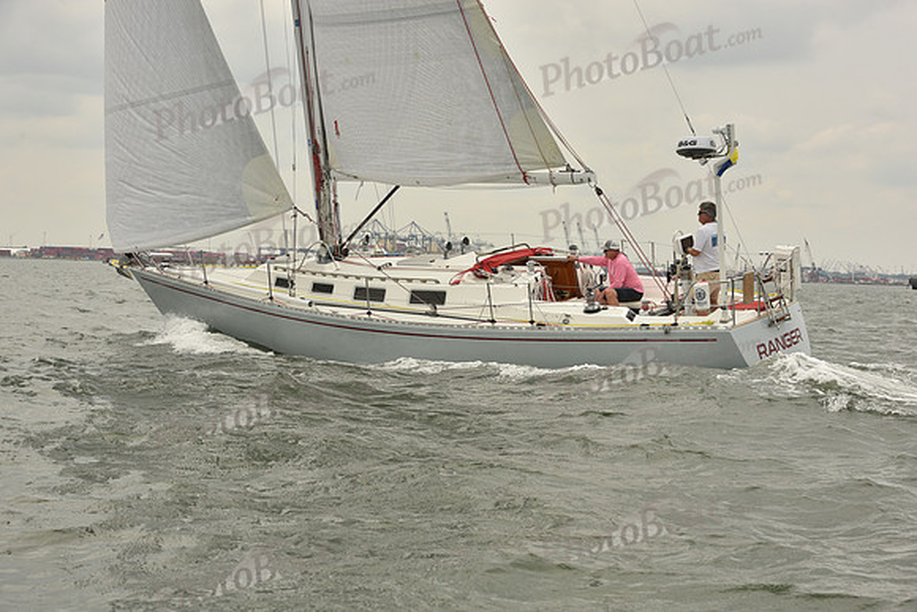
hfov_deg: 28.8
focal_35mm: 70
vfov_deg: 19.5
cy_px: 306
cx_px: 458
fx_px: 1783
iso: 250
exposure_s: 1/640
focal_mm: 70
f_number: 9
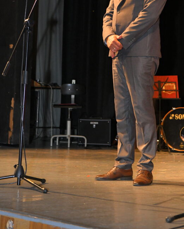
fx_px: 708
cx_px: 121
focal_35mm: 104
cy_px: 50
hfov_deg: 14.8
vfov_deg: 18.3
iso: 4000
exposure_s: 1/100
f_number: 5
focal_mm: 70
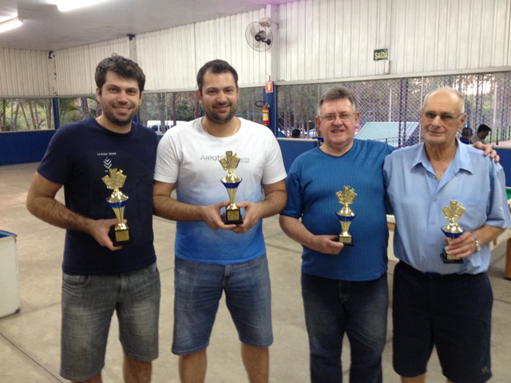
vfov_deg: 40.7
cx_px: 256
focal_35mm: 35
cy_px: 192
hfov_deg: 52.6
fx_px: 517
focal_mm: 4.28
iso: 100
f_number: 2.4
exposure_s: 1/20
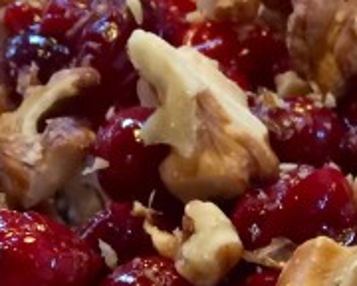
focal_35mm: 161
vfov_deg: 9.1
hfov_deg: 11.3
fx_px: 1701
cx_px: 609
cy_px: 528
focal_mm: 4.15
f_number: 2.2
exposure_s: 1/33
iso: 125
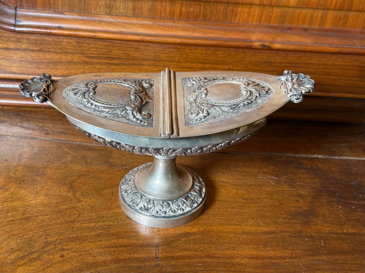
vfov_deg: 30.3
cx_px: 182
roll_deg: -4.7
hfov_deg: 39.7
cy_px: 136
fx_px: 506
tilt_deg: -34.6
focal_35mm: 48
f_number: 1.78
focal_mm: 6.76
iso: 100
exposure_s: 1/59
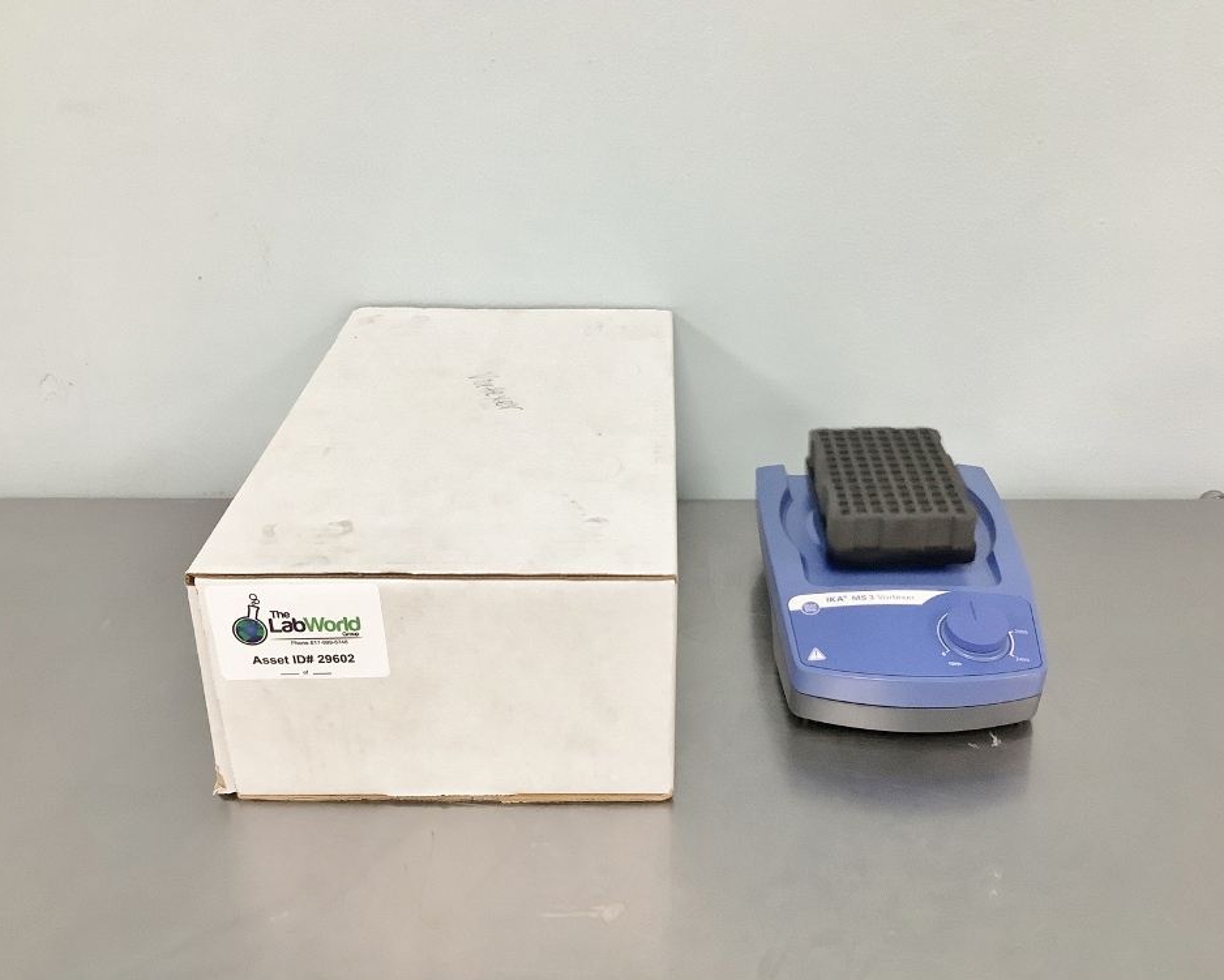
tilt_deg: -28.7
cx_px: 651
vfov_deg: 44.6
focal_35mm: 33
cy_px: 490
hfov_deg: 54.2
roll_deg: -0.3
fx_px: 1196
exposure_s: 1/60
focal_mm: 3.3
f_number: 2.4
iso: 200
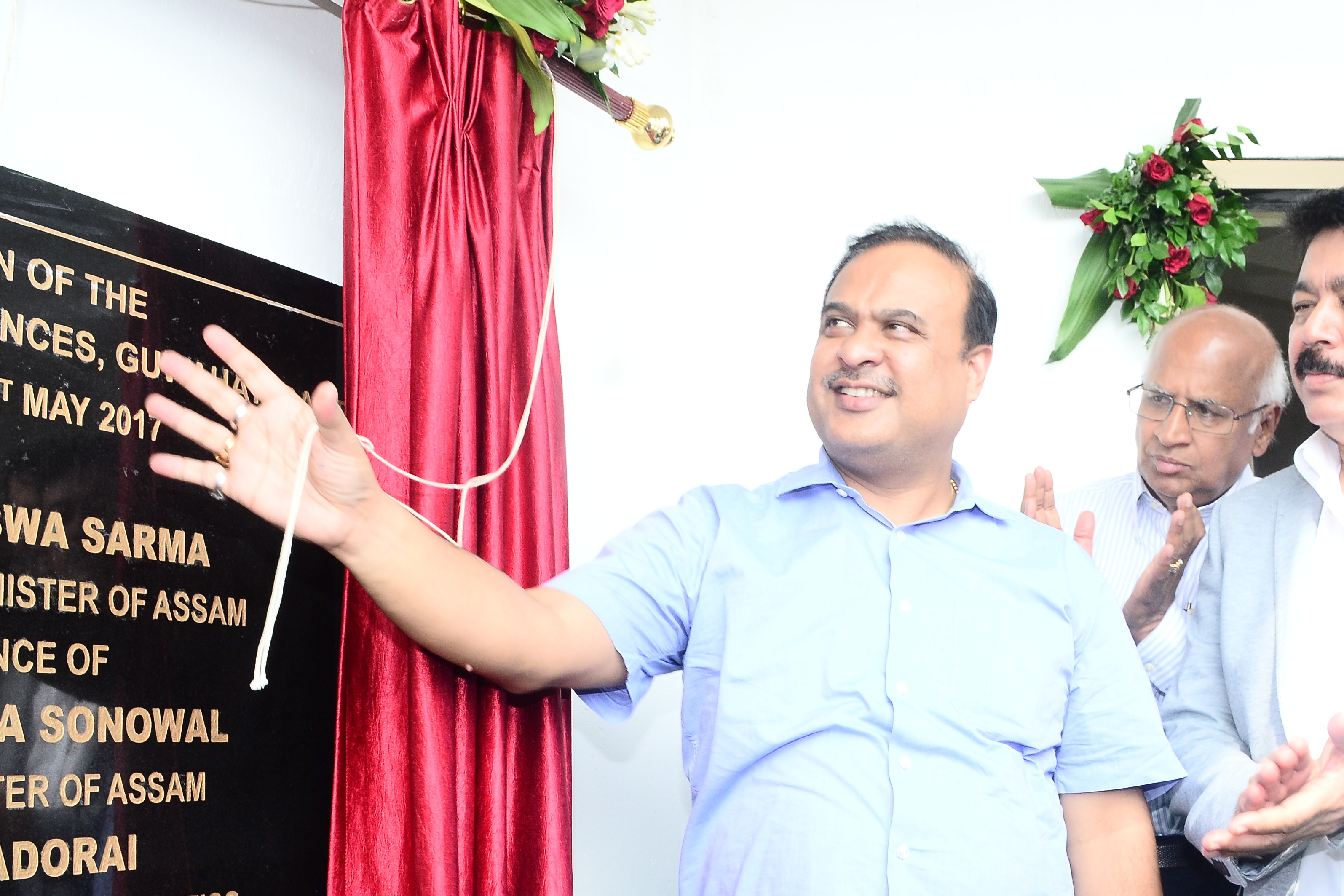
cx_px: 789
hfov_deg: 49.3
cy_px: 540
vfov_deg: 34.1
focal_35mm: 39
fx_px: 1456
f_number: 8
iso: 400
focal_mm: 18
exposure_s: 1/125
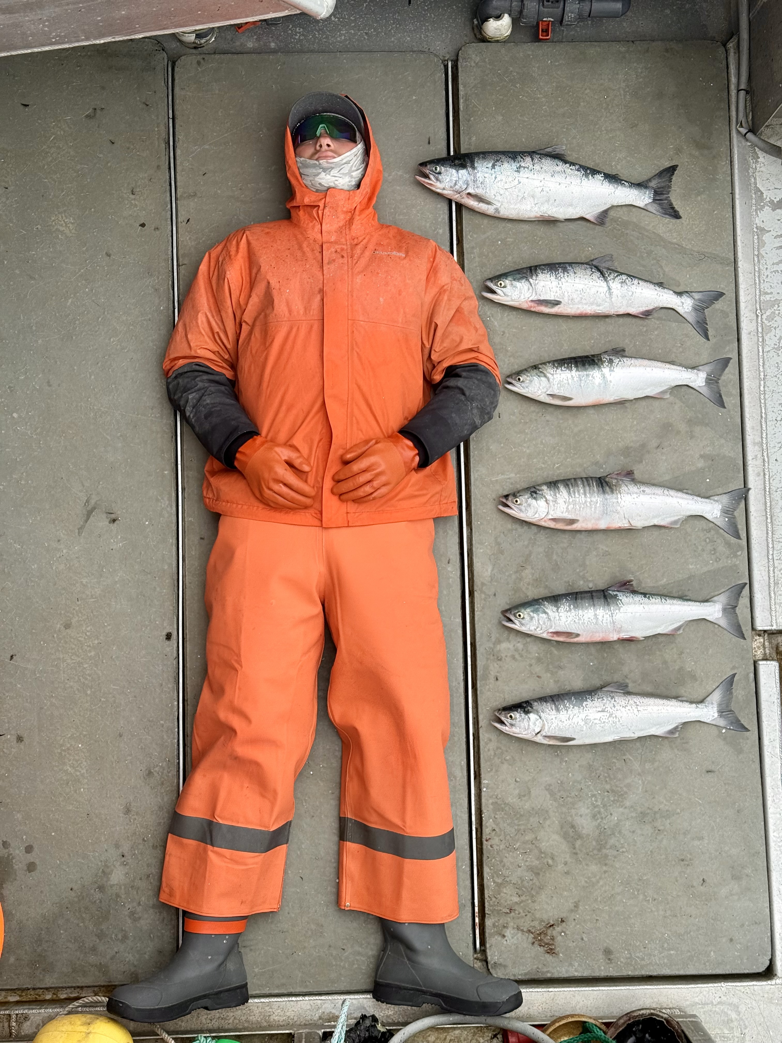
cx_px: 391
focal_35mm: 48
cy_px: 522
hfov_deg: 30.3
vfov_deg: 39.7
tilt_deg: -83.5
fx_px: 1446
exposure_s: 1/2273
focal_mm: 6.76
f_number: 1.78
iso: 80
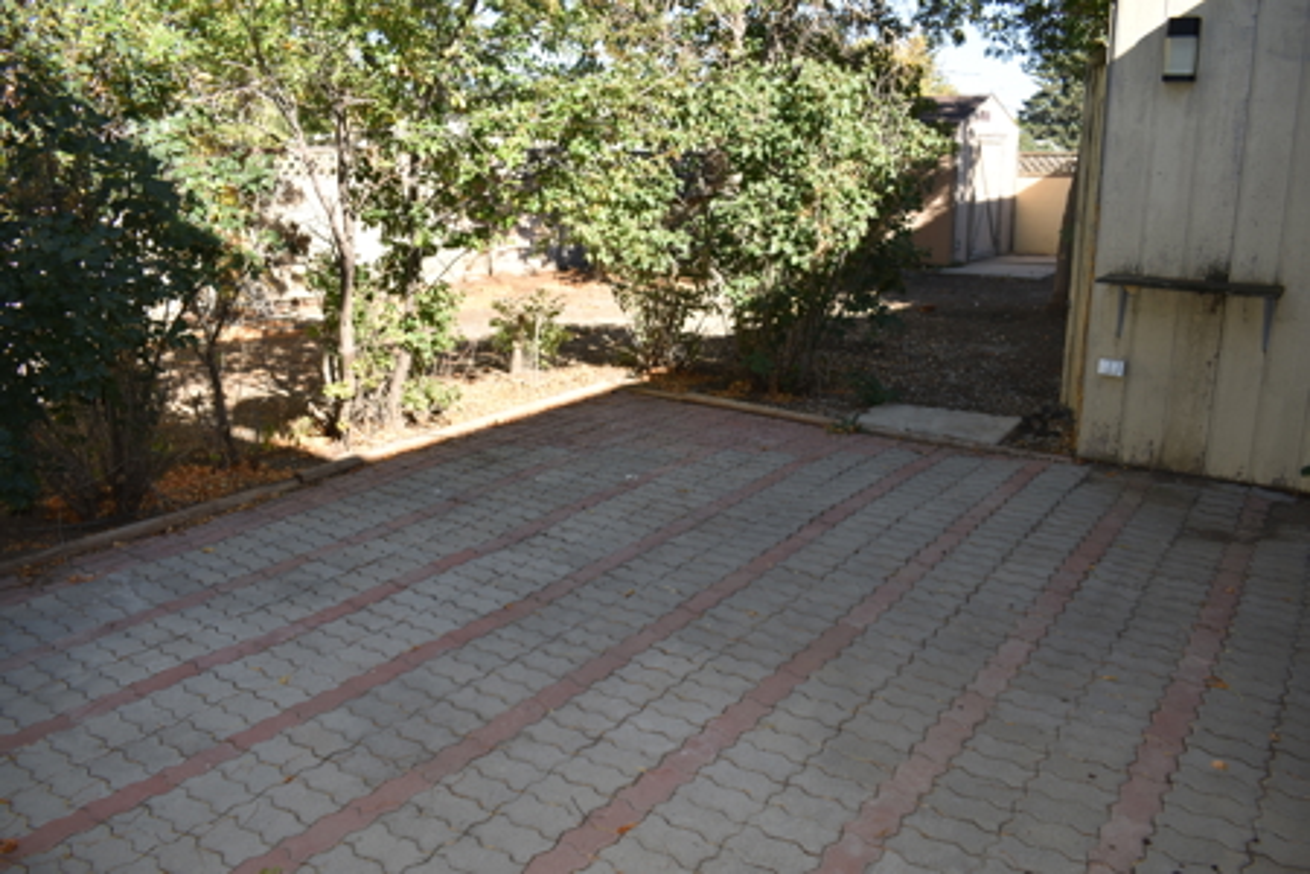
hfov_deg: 67.4
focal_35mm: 27
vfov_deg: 47.9
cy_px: 437
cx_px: 655
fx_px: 982
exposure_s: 1/160
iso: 100
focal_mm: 18
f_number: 5.6
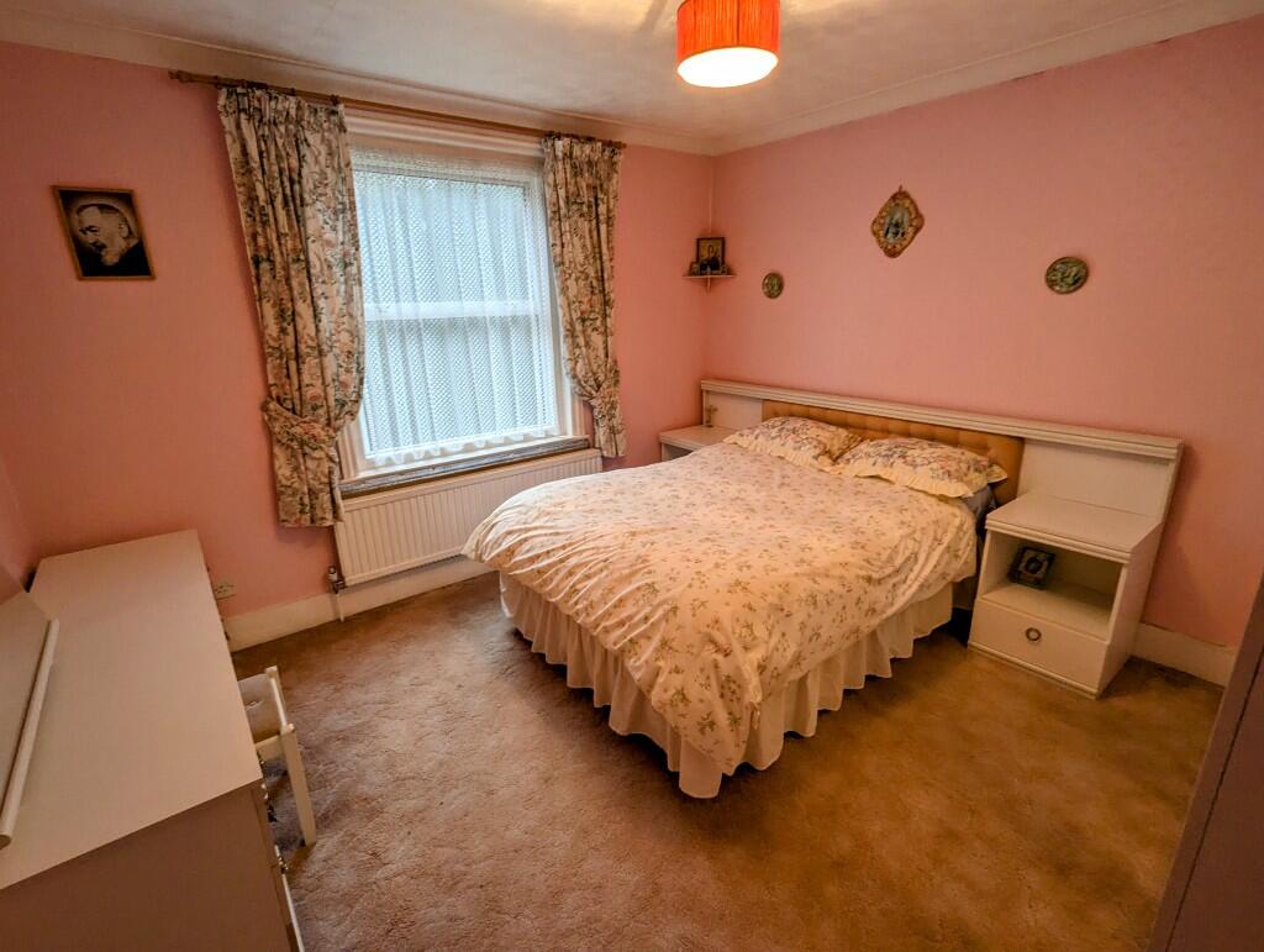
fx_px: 585
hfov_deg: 94.4
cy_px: 476
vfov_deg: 78.2
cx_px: 632
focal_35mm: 16
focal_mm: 2.35
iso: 68
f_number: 2.2
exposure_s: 1/25
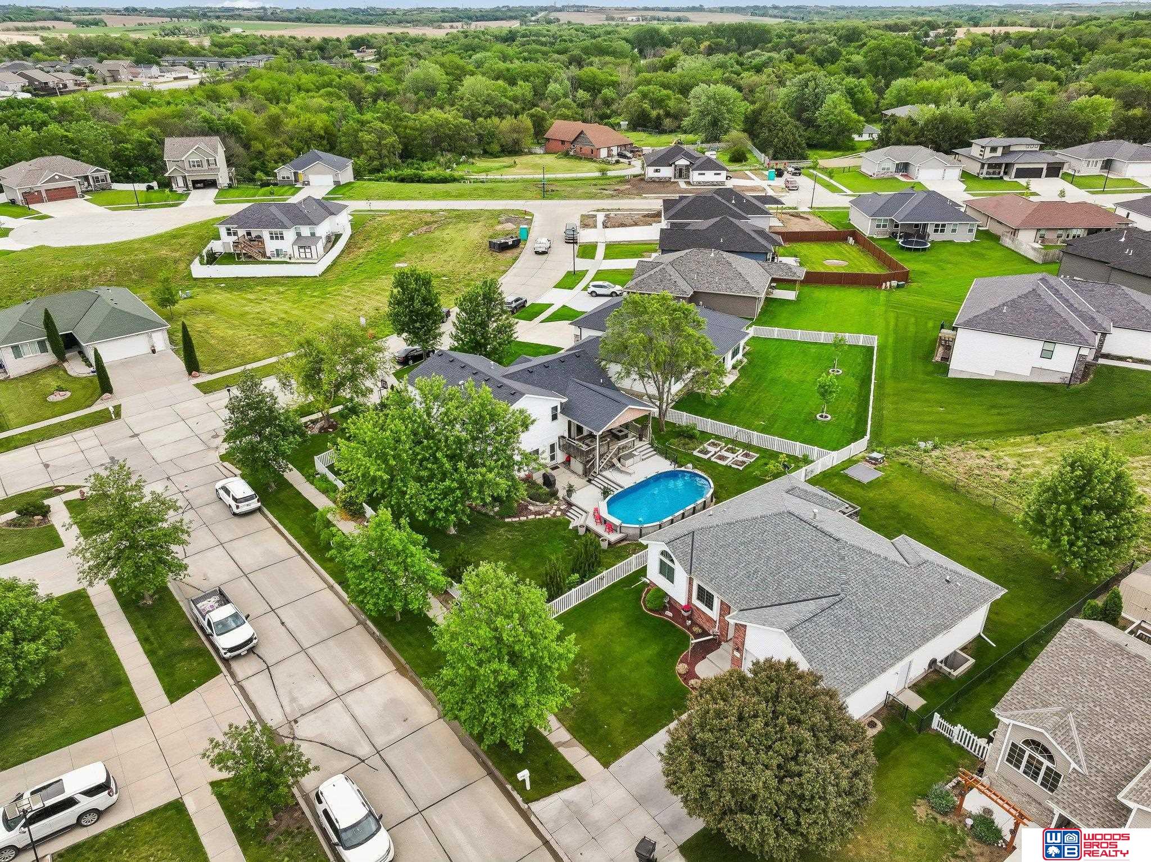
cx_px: 576
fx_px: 798
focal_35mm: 24
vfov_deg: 56.8
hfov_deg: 71.6
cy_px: 431
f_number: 5.6
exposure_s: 1/40
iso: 400
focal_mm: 12.3
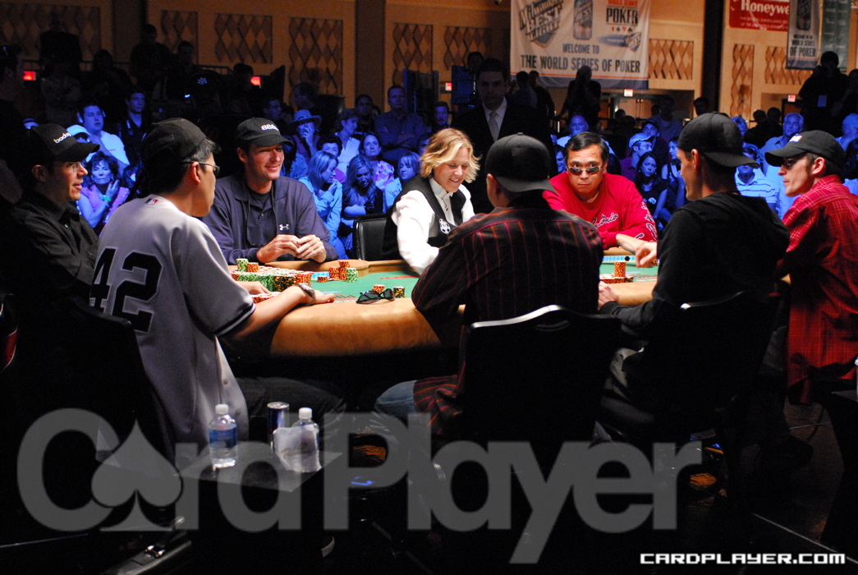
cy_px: 288
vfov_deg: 32.0
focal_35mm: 42
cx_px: 429
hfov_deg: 46.3
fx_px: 1002
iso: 1600
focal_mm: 28
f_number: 2.8
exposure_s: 1/50
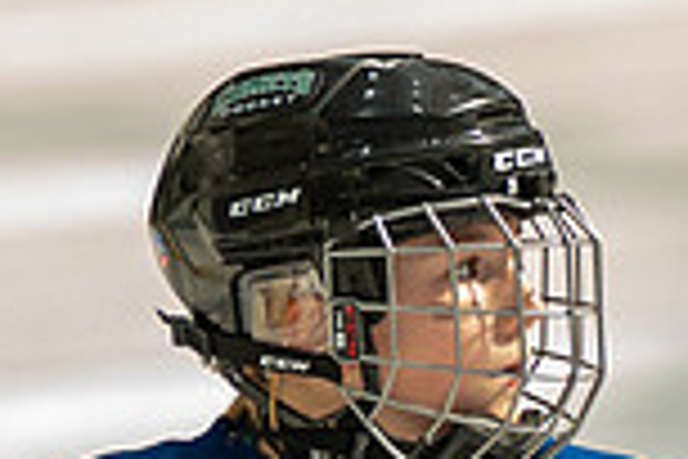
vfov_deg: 0.8
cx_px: 362
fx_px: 32964
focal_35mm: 1725
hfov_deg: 1.2
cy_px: 707
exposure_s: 1/1600
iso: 1600
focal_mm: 234
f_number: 3.5
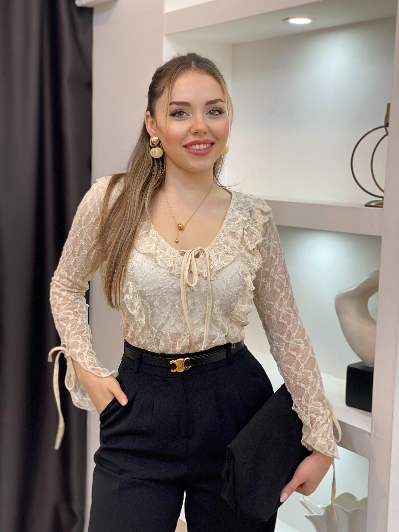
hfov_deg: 28.0
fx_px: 799
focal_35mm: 52
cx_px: 200
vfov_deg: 36.8
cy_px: 266
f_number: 2
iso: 80
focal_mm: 6
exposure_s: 1/100
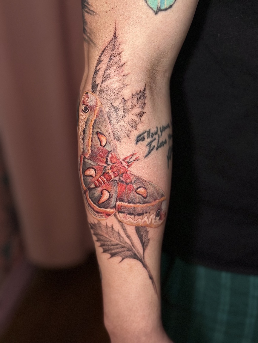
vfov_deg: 39.7
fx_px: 477
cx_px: 129
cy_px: 172
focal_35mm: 48
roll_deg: +3.6
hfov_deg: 30.3
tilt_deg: -30.3
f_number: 1.78
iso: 250
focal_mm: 6.86
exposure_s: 1/60
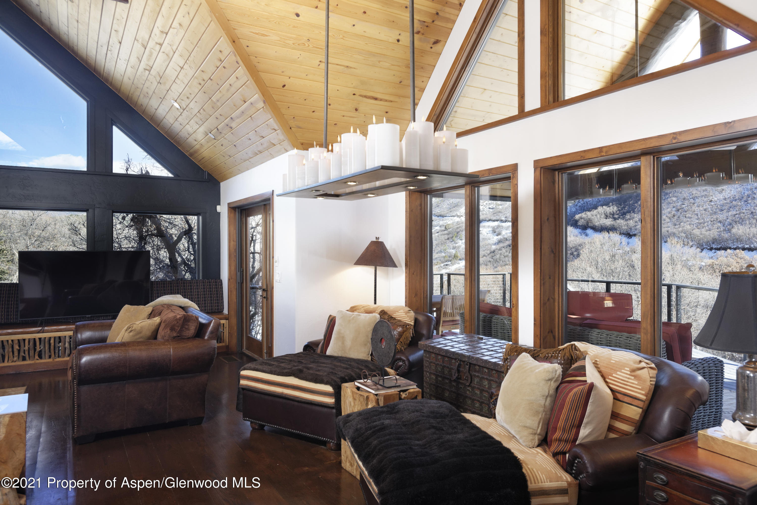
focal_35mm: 25
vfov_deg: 51.3
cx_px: 378
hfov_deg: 71.5
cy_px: 252
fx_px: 526
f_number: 7.1
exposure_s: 1/15
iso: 640
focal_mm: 25
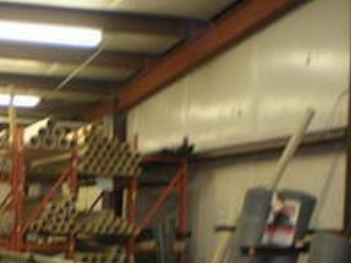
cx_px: 24
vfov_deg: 16.3
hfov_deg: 21.5
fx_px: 902
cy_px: 247
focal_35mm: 89
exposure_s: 1/30
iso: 216
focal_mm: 6.3
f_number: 3.1
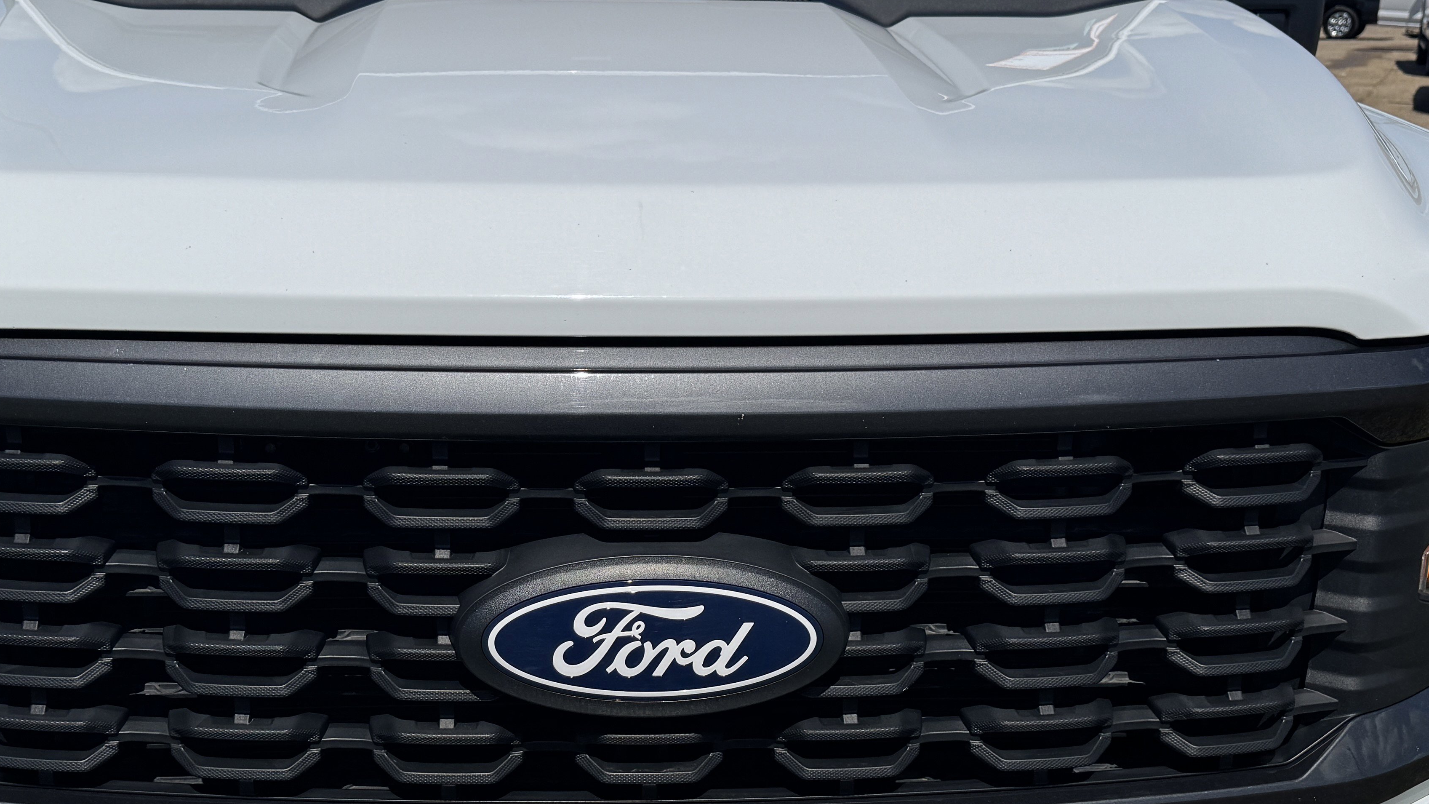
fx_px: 1667
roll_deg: -0.1
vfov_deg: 27.0
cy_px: 532
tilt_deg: -17.8
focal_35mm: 44
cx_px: 644
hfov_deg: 46.3
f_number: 1.78
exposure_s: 1/12346
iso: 80
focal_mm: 6.76
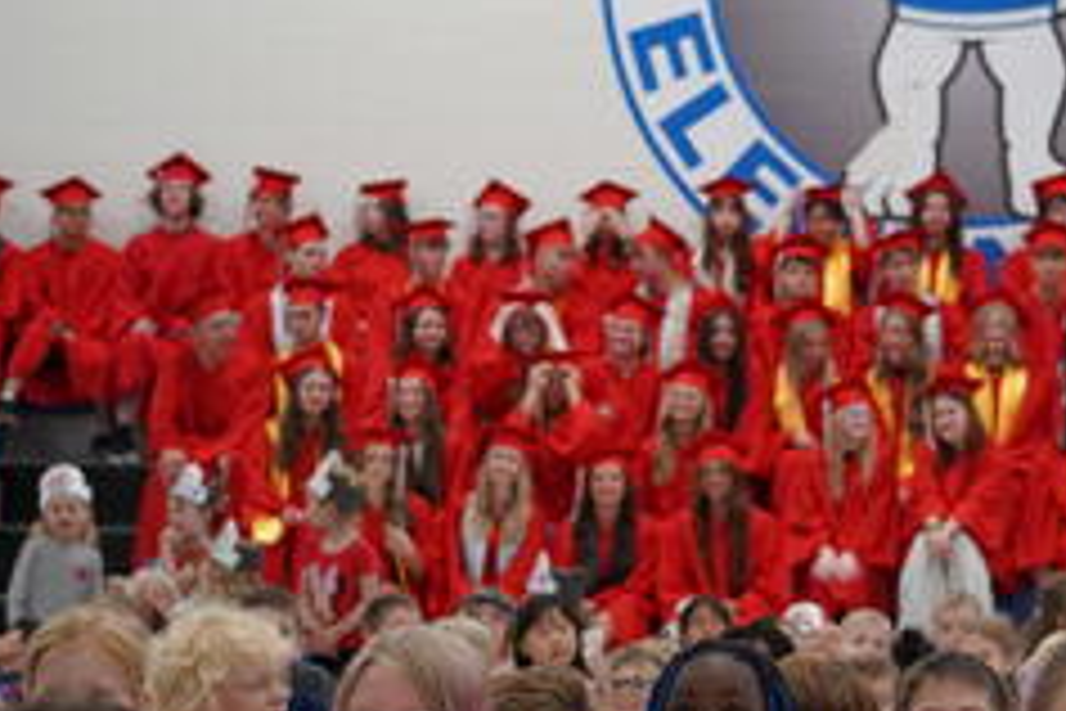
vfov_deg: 9.7
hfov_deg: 14.4
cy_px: 270
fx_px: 4204
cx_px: 841
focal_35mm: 142
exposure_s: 1/160
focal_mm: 70
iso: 2000
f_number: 4.5
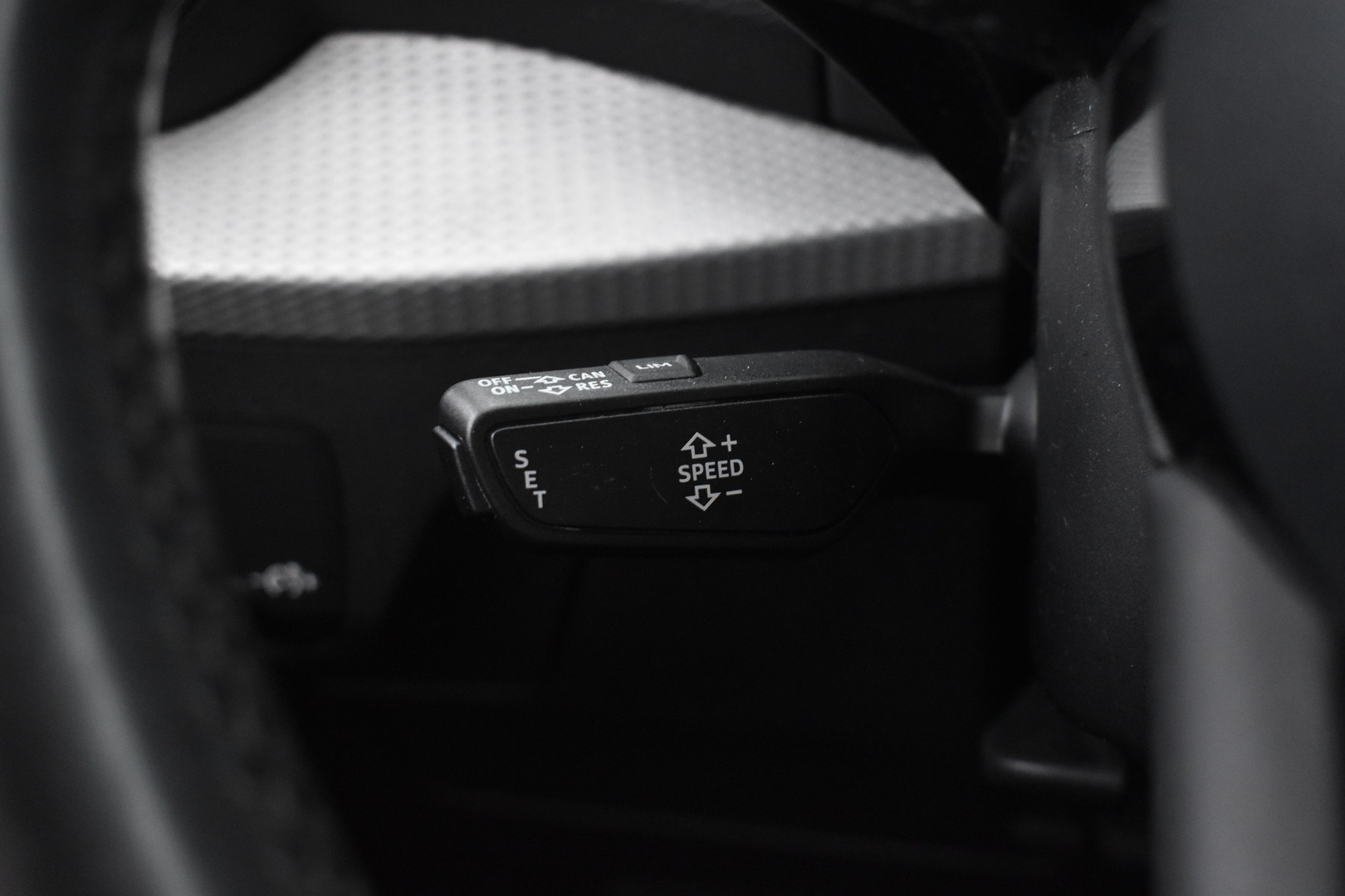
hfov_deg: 42.3
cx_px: 672
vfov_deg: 28.9
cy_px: 448
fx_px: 1737
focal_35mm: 46
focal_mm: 31
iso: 3200
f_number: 4.2
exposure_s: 1/13
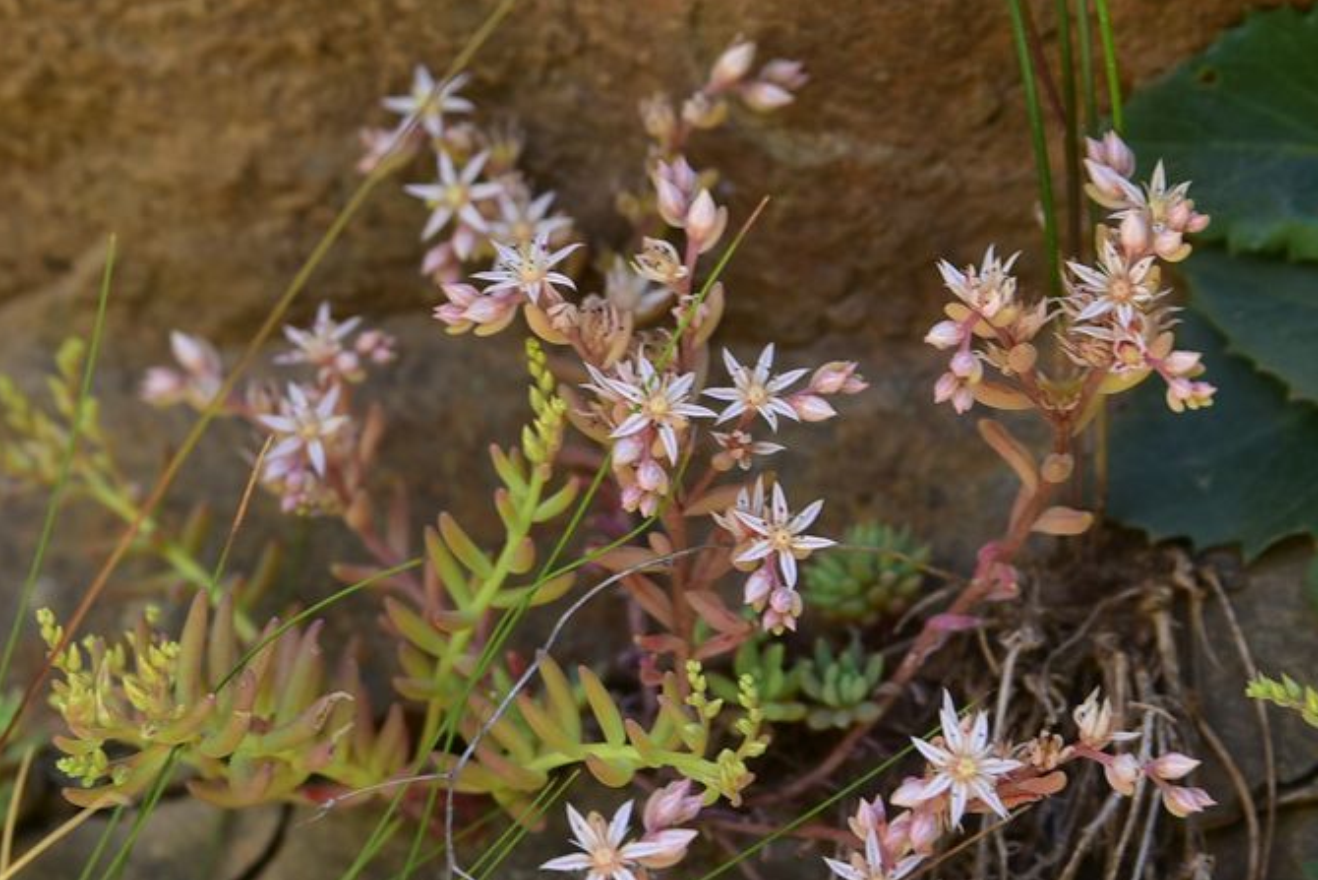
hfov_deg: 21.0
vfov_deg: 14.1
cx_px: 504
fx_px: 3552
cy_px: 393
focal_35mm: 97
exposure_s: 1/100
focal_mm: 50
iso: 160
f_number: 6.3
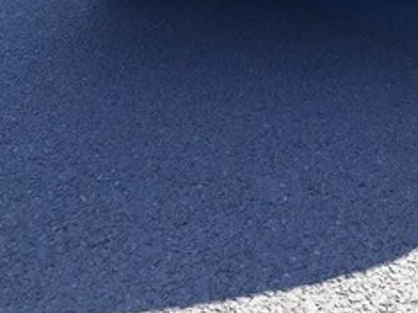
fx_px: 688
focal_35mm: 57
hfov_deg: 33.4
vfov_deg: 22.2
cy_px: -124
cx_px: 292
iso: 40
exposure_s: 1/699
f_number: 1.9
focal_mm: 3.6
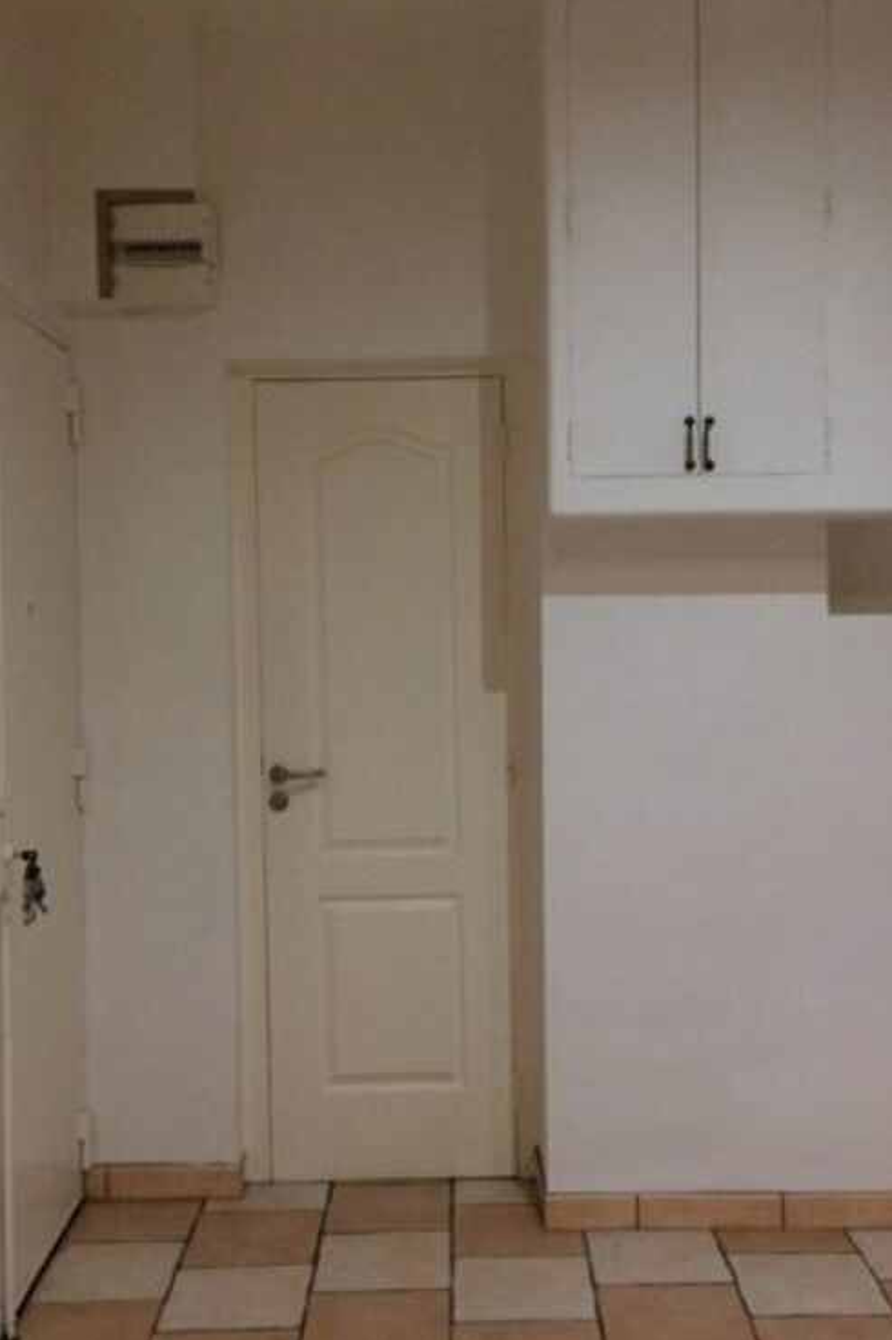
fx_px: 1525
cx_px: 471
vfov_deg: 47.4
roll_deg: +0.1
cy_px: 663
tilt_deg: -2.1
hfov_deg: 32.6
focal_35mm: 41
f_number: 2.2
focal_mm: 4.15
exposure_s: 1/17
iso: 250
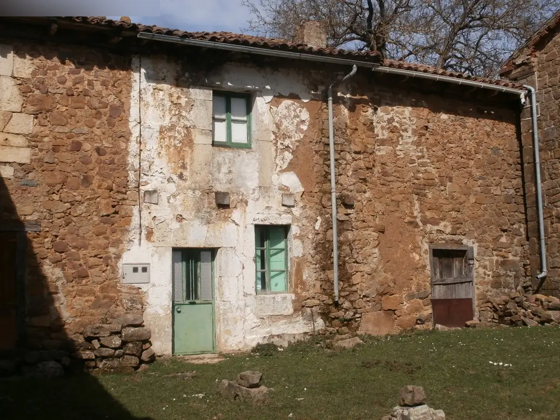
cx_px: 280
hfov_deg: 40.4
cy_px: 210
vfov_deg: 30.9
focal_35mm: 47
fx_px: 760
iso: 100
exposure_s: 1/1250
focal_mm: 8.29
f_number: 4.2
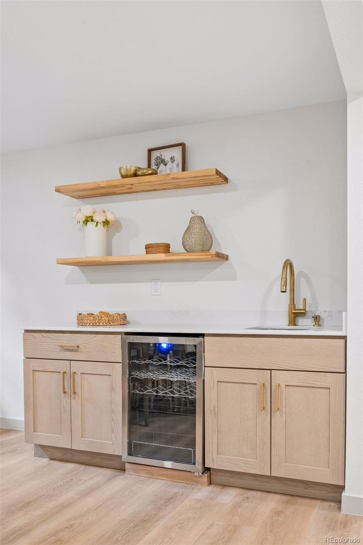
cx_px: 182
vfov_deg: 58.7
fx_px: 484
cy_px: 272
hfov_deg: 41.1
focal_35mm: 32
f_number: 9
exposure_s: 1/4
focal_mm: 32
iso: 400
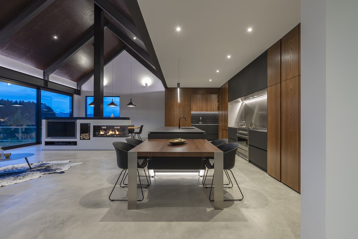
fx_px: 159
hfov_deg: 96.7
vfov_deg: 73.8
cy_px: 120
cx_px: 179
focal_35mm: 16
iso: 50
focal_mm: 16
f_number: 8
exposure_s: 1.5
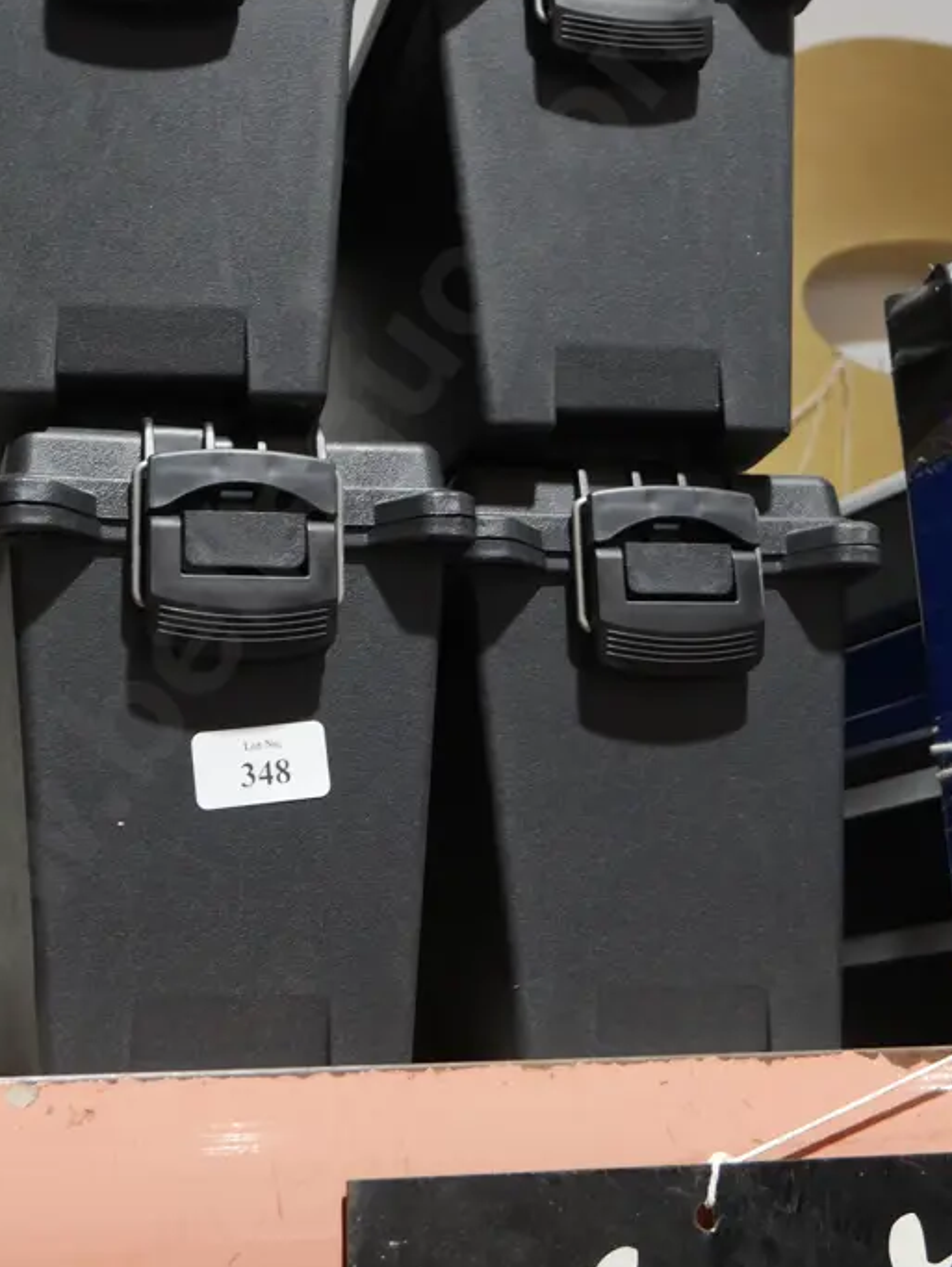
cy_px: 352
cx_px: 417
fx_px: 2198
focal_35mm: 60
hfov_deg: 24.4
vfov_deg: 31.7
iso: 800
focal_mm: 20
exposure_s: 1/60
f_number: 4.4
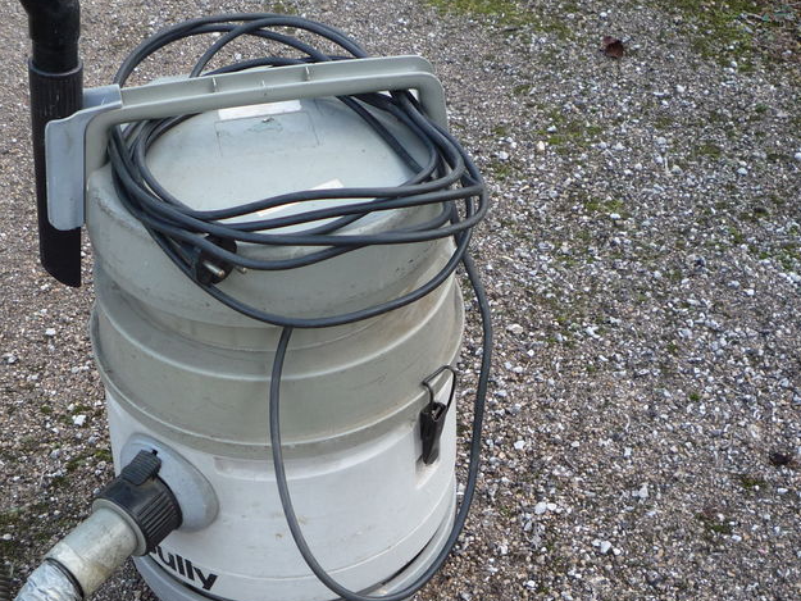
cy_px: 401
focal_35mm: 48
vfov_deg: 30.1
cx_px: 269
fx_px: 1111
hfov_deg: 39.2
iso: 100
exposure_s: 1/100
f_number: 3.3
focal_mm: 5.2
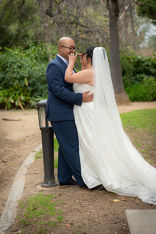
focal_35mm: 70
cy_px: 117
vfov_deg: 28.8
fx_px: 455
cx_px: 78
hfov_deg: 19.5
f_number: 2.8
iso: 640
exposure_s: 1/500
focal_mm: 70
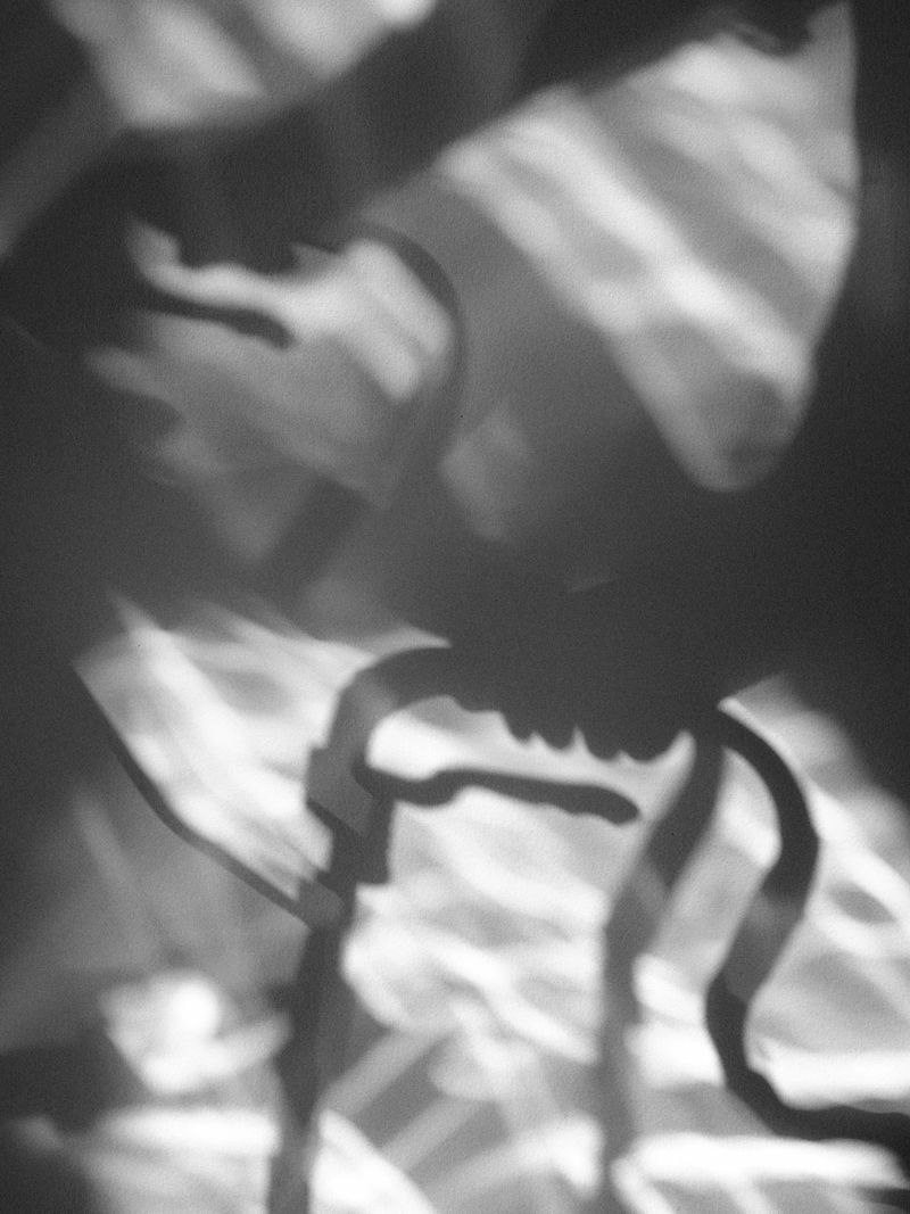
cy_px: 607
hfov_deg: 29.1
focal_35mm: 50
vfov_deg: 38.2
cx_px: 455
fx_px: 1753
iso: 200
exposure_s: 1/45
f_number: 8
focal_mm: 63
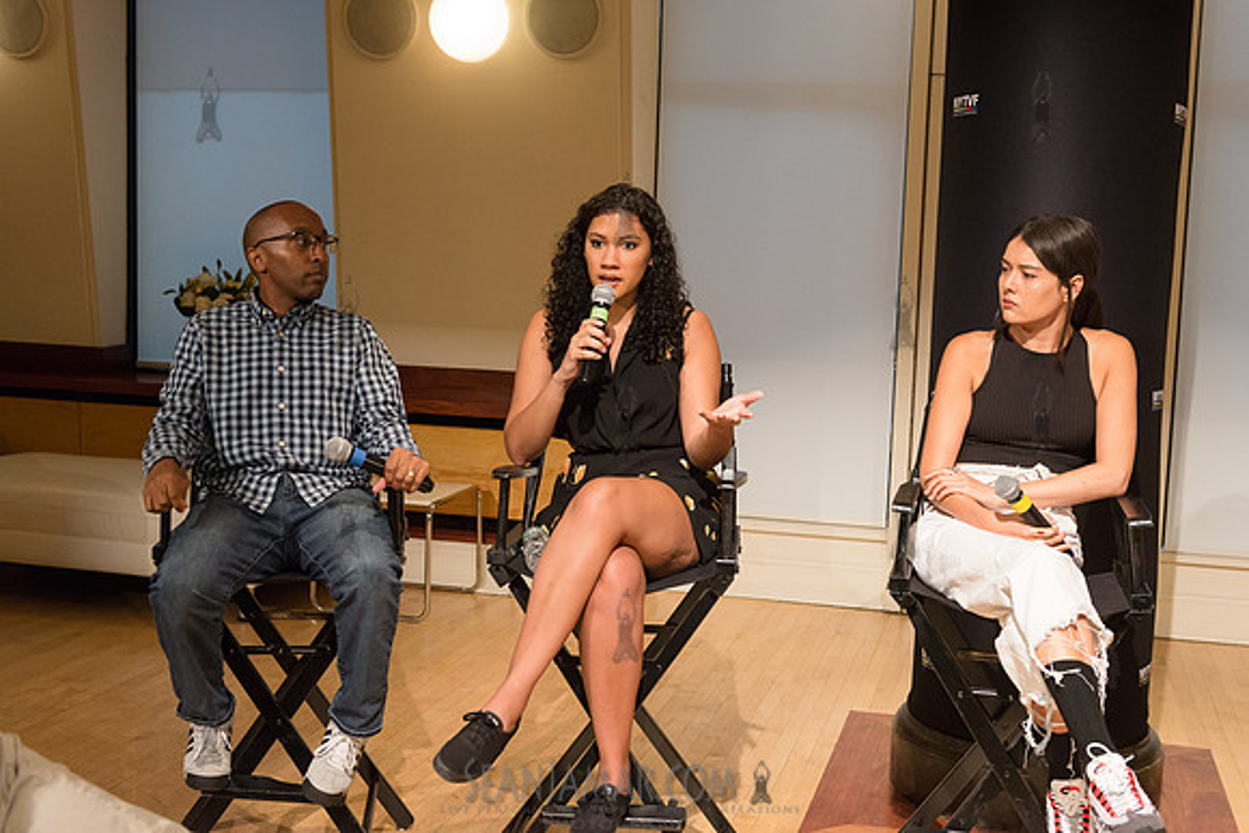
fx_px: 1527
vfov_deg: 30.5
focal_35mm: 44
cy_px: 416
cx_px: 624
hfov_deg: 44.5
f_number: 4
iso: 2500
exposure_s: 1/250
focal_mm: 44
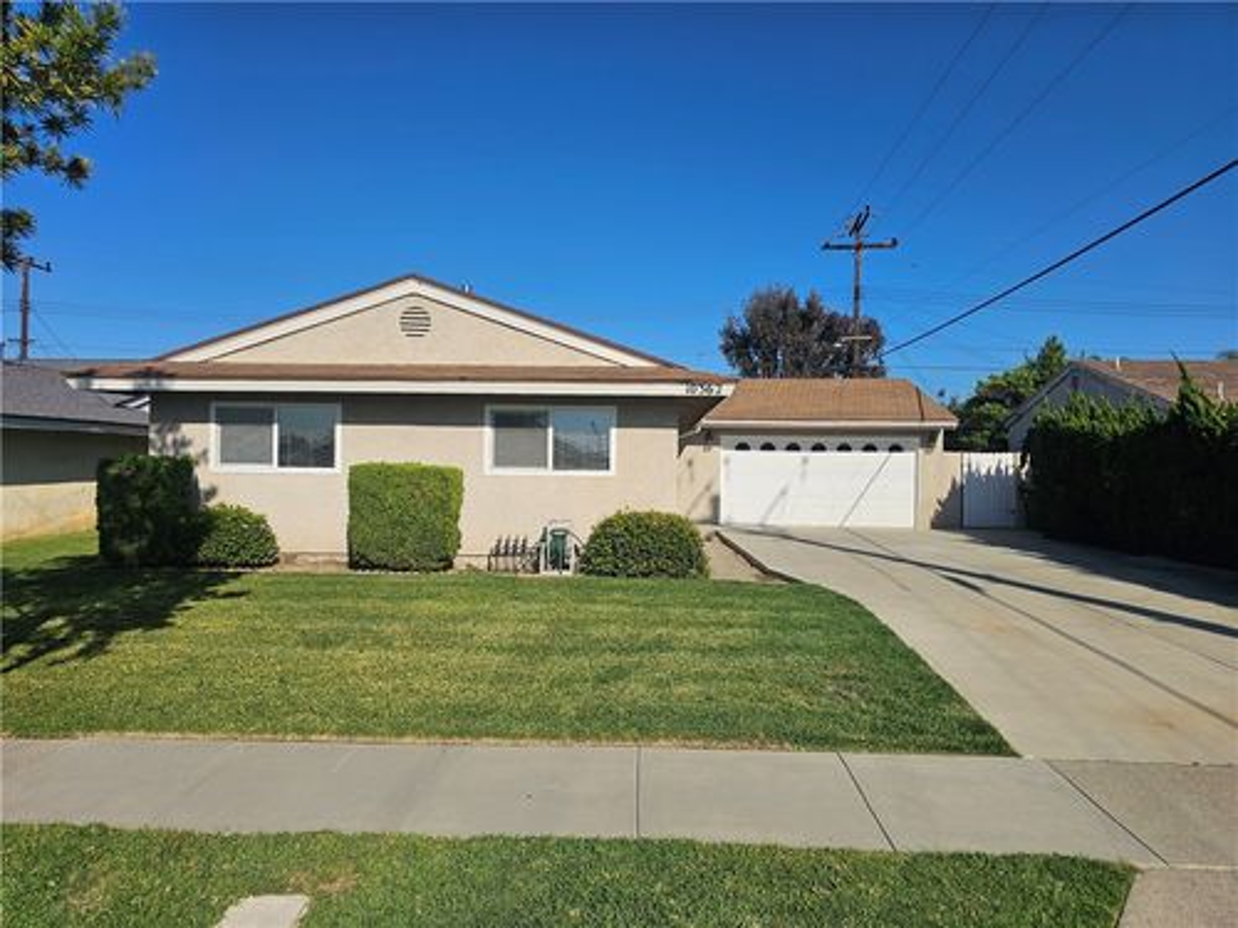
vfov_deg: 58.9
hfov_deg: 73.9
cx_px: 619
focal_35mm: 23
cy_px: 464
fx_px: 823
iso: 10
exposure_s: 1/1834
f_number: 1.7
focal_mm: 6.3
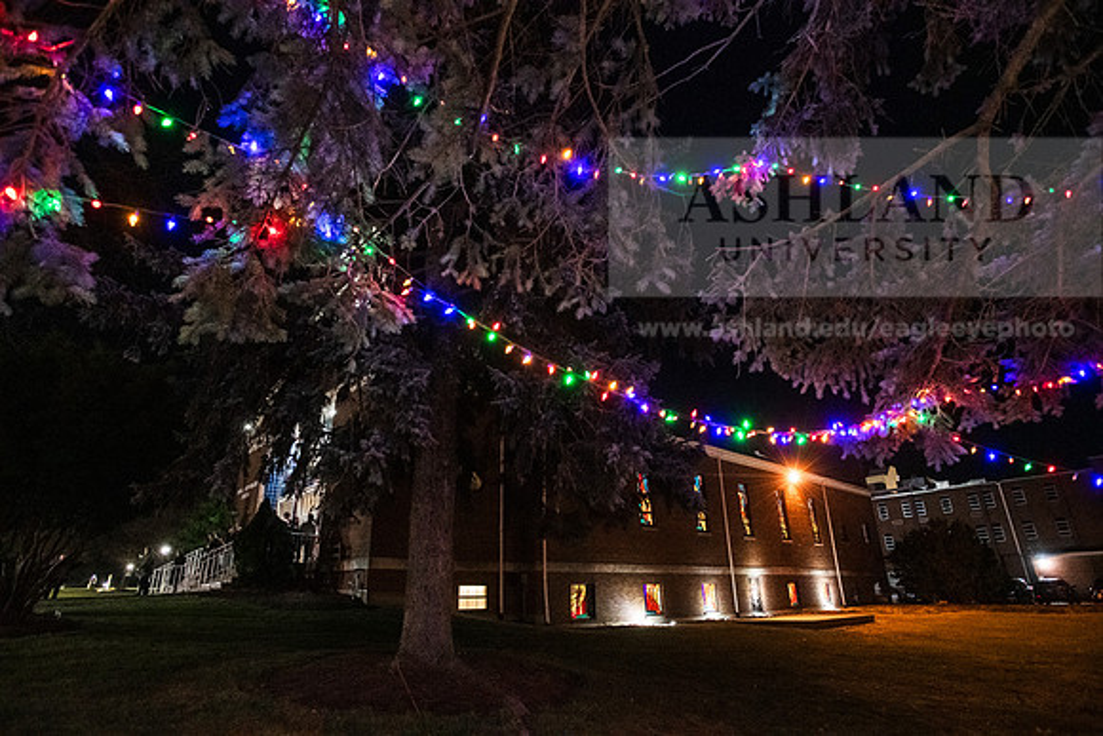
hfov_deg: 86.9
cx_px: 552
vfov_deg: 64.6
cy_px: 368
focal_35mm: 19
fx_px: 582
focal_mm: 19
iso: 6400
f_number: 4.5
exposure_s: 1/30
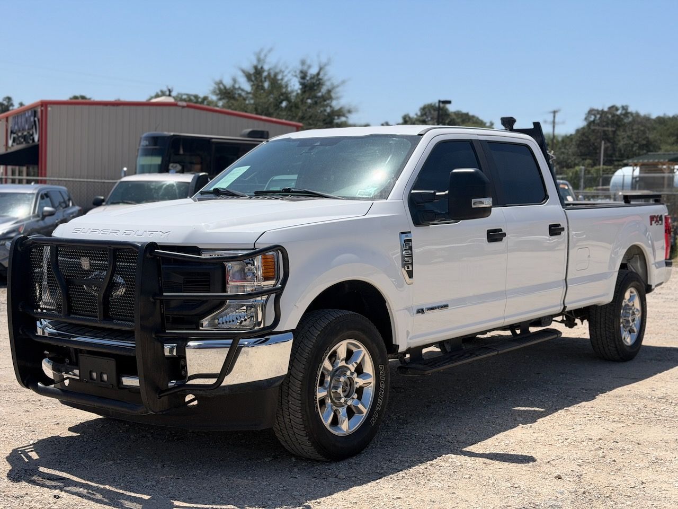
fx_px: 940
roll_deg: -3.1
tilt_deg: -2.7
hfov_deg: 39.7
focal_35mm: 48
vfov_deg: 30.3
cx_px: 339
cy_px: 254
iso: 64
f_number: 1.78
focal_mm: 6.76
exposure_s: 1/7143
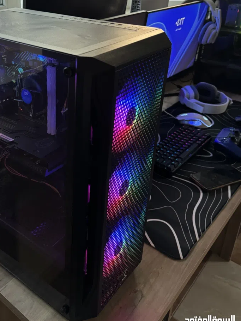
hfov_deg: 38.7
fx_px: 334
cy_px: 108
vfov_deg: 50.5
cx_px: 63
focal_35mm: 36
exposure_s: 1/40
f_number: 1.78
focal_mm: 6.86
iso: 1000
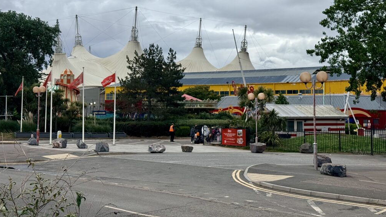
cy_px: 71
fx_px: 542
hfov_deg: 39.2
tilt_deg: +3.8
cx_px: 191
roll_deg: -0.3
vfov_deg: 22.5
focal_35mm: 53
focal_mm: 6.76
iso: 64
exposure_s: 1/8772
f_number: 1.78
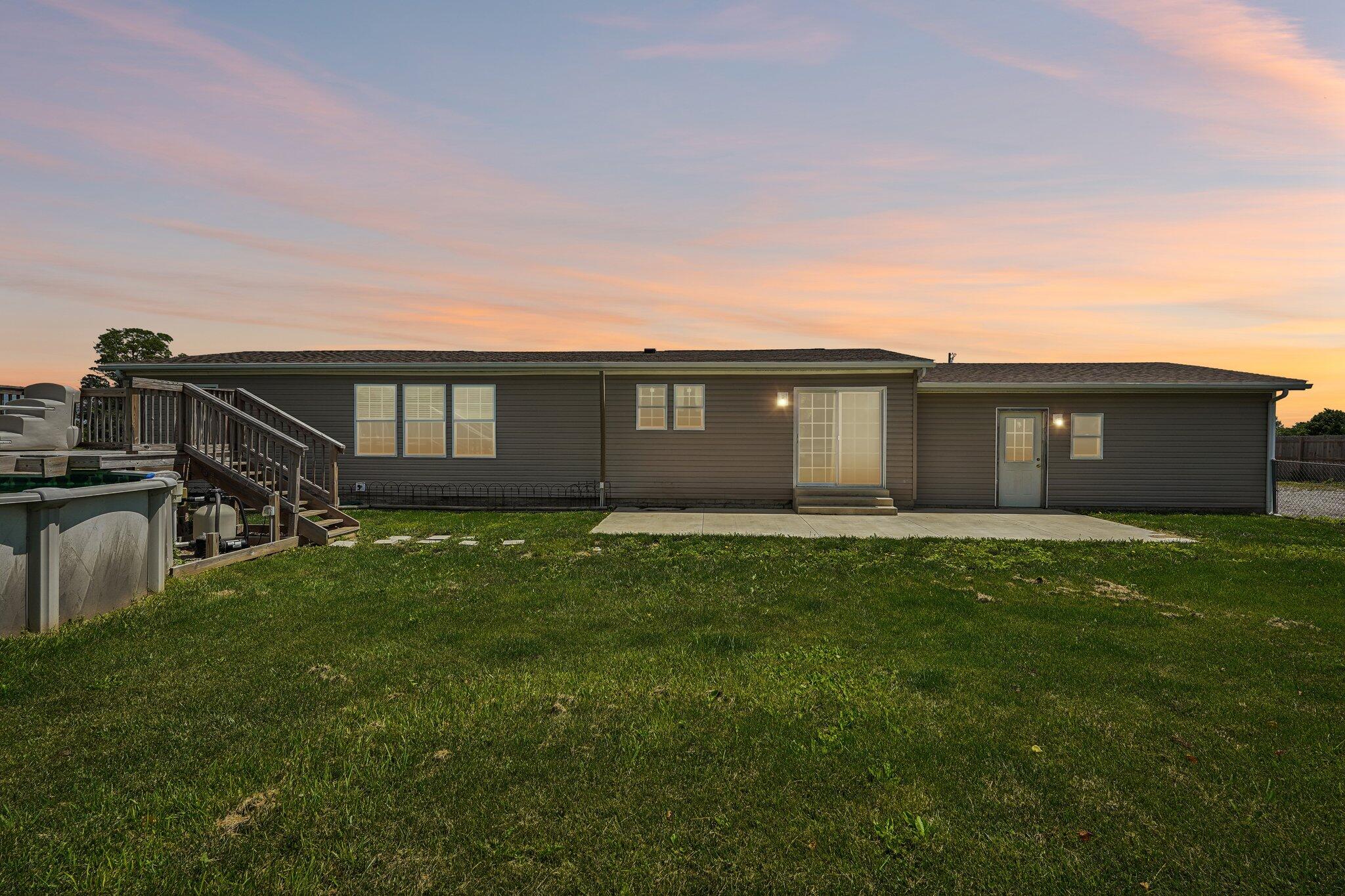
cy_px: 448
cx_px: 672
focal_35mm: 18
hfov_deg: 91.6
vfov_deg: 68.9
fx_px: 654
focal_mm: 17.5
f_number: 8
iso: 100
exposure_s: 1/640
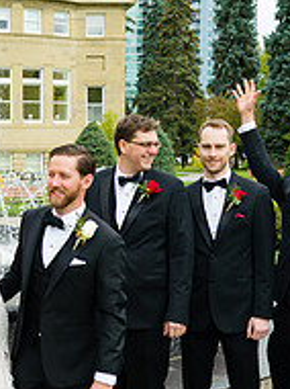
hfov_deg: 20.1
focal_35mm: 71
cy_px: 249
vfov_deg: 27.3
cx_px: 12
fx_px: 795
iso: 100
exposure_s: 1/200
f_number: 4
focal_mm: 24
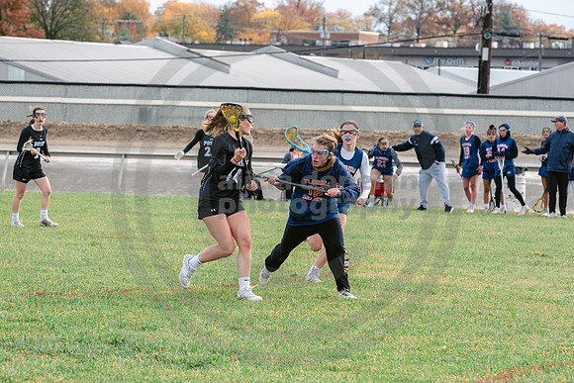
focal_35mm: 189
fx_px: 3011
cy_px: 253
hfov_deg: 10.9
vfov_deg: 7.3
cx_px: 224
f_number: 6.3
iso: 400
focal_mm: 130
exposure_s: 1/640
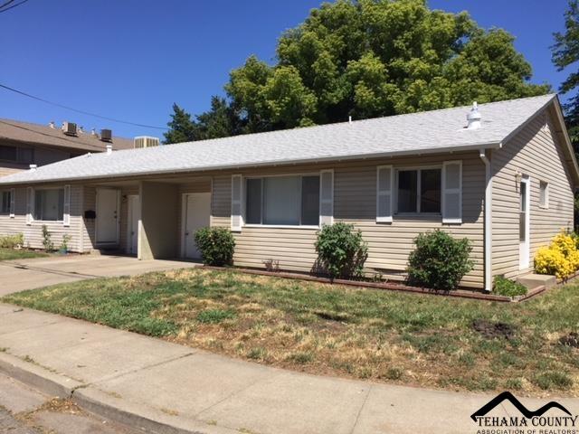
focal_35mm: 29
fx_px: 485
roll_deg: -2.7
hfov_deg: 61.7
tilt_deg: -0.7
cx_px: 290
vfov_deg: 48.2
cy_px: 217
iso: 32
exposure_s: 1/2326
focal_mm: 4.15
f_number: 2.2
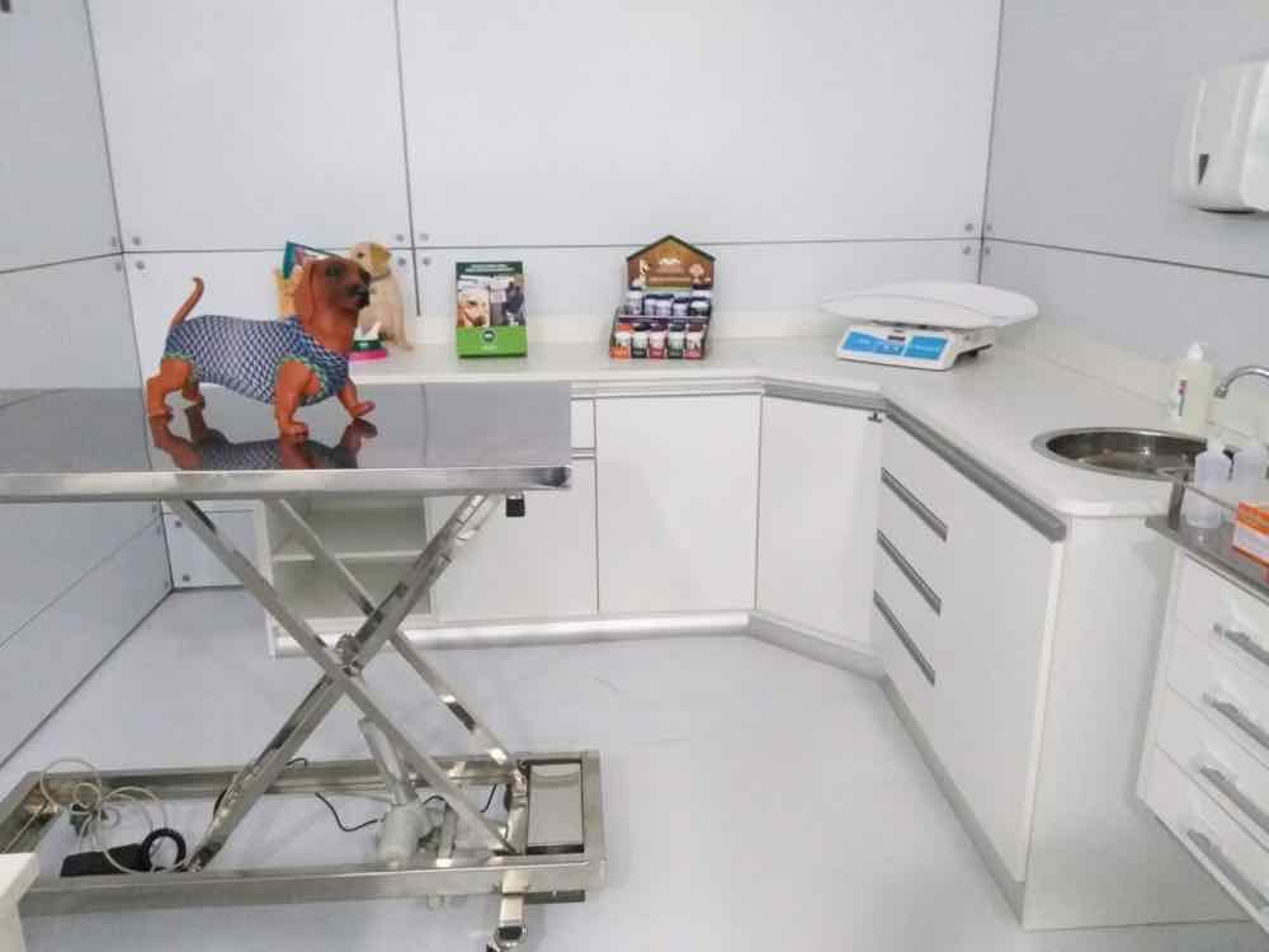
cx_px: 634
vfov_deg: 53.1
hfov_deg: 67.3
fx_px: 953
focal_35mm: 26
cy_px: 476
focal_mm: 3.93
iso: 400
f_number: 1.7
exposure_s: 1/24
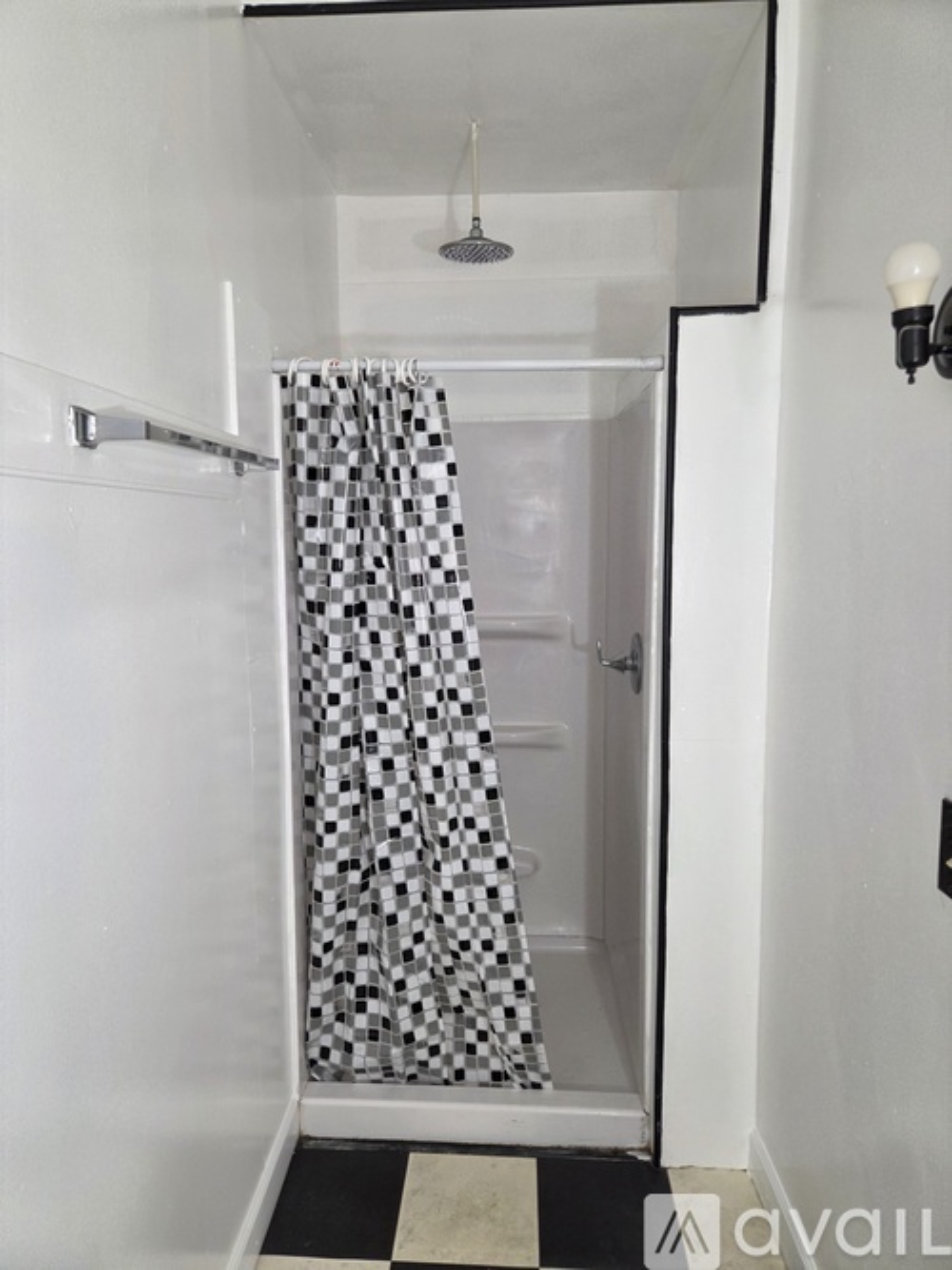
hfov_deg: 58.9
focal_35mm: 23
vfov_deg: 73.9
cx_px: 476
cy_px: 635
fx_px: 844
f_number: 1.8
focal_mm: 5.4
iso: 200
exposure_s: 1/120
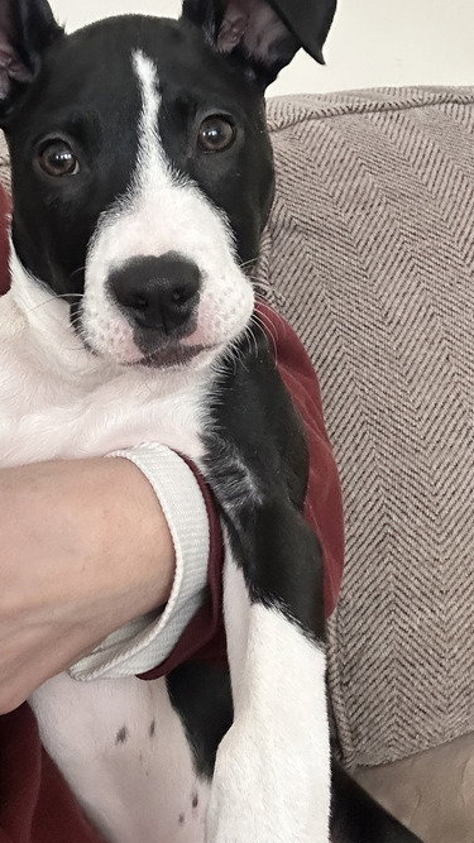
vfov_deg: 41.9
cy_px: 339
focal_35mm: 49
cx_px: 210
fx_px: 1095
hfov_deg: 24.4
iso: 200
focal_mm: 2.69
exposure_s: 1/60
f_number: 1.9
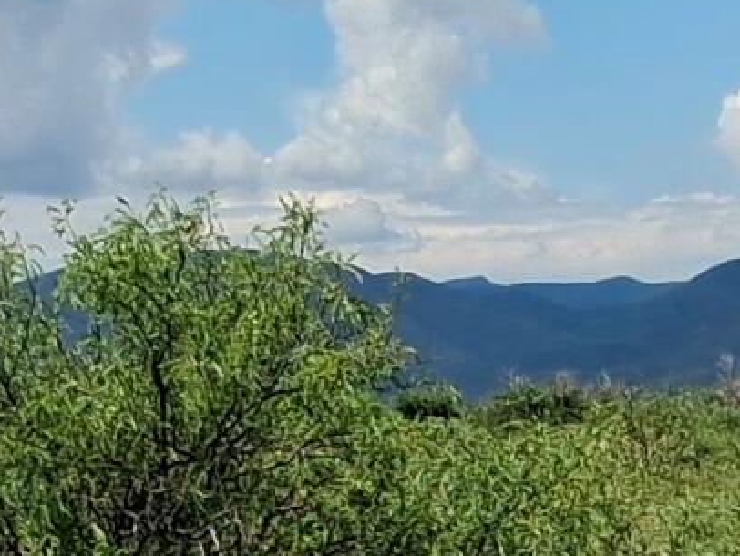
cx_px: 822
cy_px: 1418
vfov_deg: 7.2
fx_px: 4107
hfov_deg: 10.2
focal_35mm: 192
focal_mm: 3.98
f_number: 1.8
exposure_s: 1/588
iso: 25
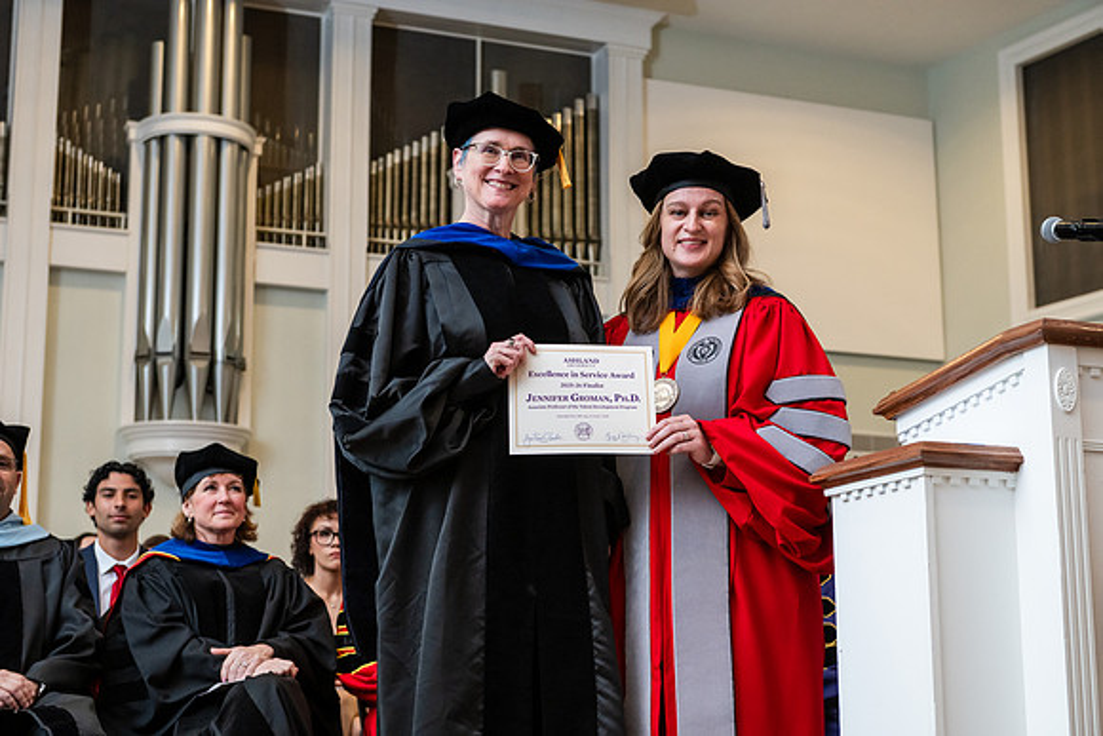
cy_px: 368
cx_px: 552
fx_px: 1777
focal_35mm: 58
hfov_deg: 34.5
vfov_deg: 23.4
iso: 1600
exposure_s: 1/200
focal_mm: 58
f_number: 4
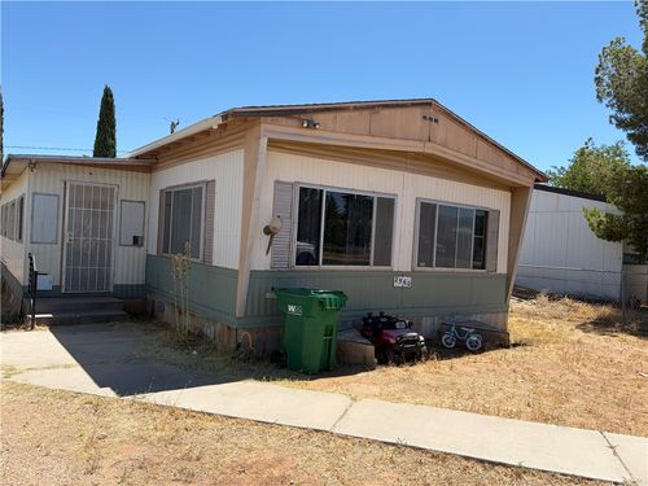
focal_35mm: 26
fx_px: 487
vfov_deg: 53.1
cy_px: 243
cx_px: 324
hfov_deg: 67.3
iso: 50
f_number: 1.6
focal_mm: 5.96
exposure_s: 1/3125
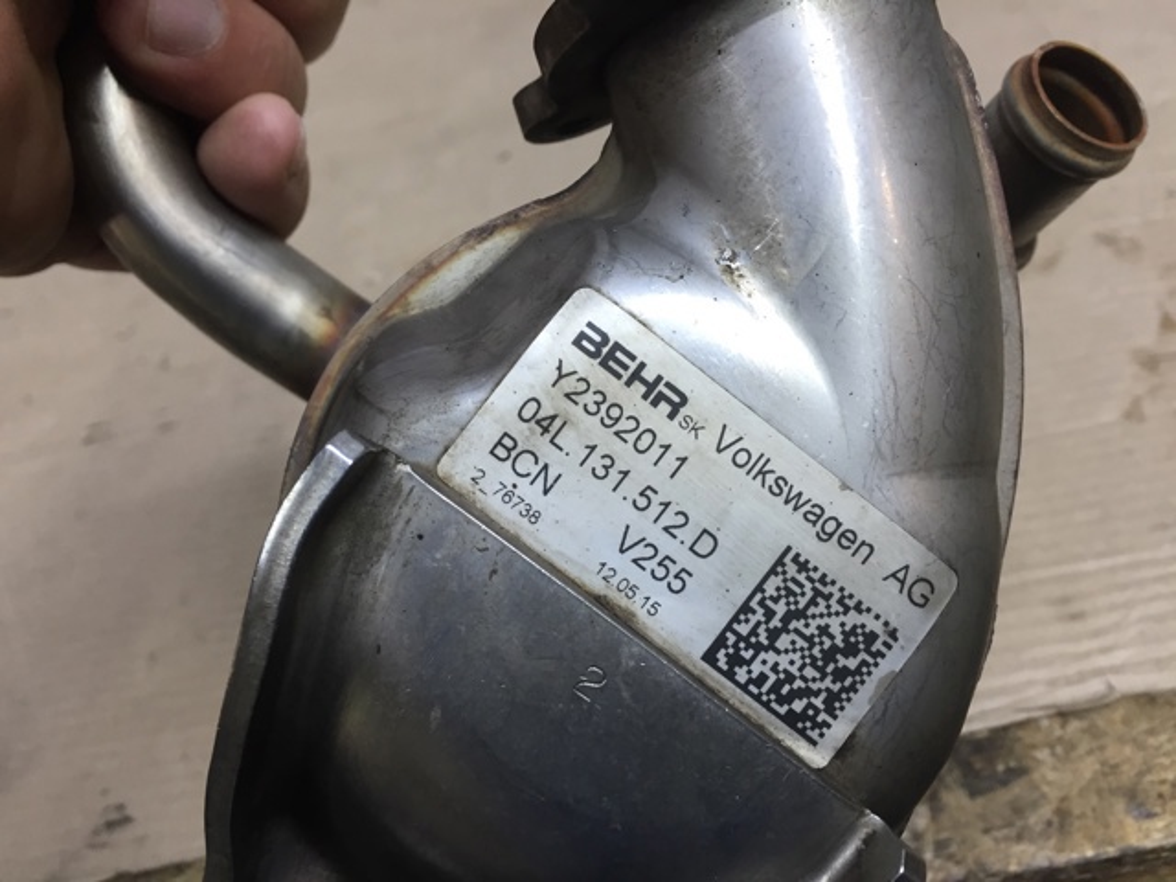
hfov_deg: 61.7
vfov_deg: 48.2
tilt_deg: -40.5
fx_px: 985
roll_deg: +16.3
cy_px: 441
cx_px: 588
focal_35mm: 29
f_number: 2.2
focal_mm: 4.15
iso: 50
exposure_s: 1/33
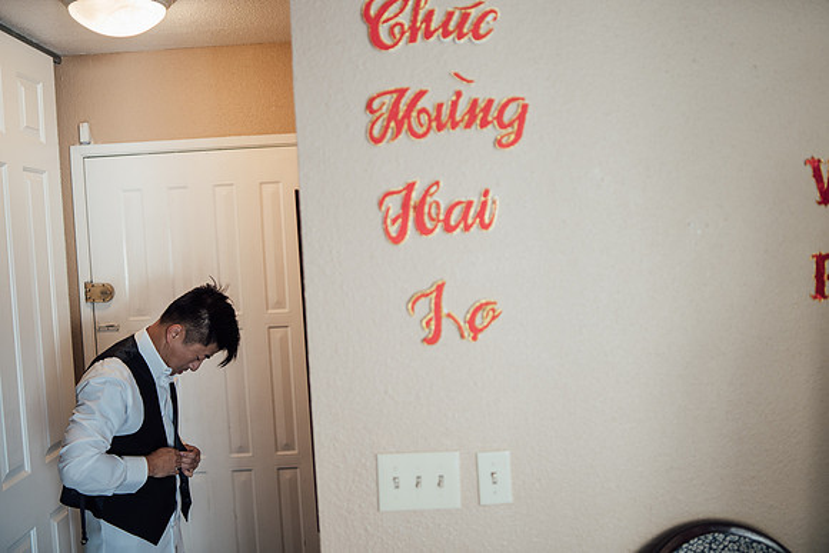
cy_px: 276
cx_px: 414
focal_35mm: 35
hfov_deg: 54.4
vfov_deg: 37.9
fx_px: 806
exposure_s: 1/250
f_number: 1.4
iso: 640
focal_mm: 35
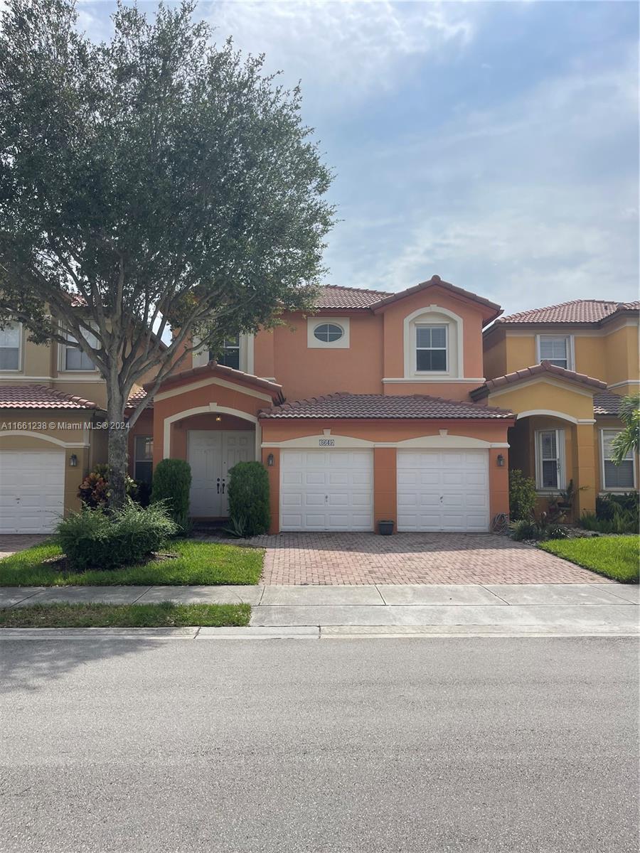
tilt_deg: +4.2
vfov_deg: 69.4
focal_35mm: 25
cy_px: 426
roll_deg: -0.4
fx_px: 616
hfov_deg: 54.9
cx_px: 320
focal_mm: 5.1
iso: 32
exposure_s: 1/6250
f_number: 1.6
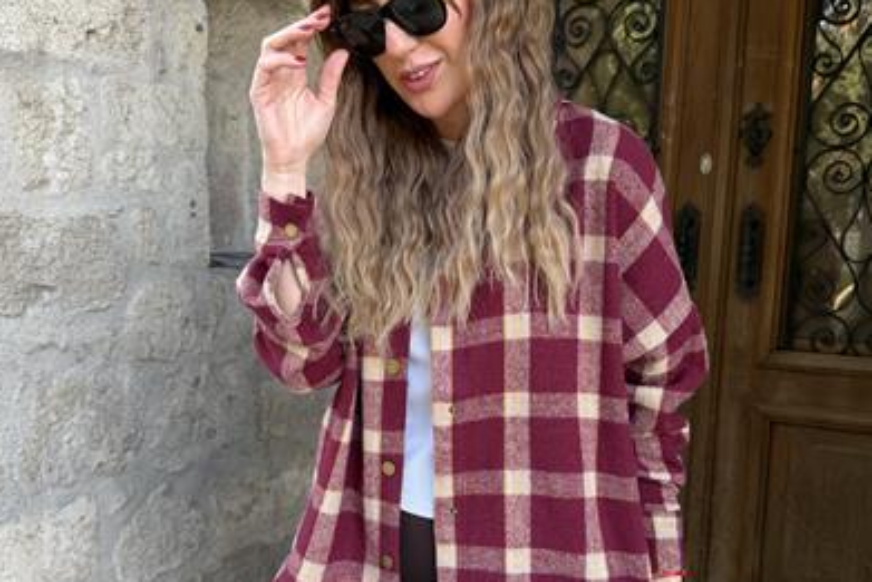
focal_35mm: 34
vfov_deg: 38.8
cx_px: 430
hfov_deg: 55.8
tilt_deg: -6.3
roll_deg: -1.2
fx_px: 824
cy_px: 340
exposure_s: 1/121
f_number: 1.78
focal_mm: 6.76
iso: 100
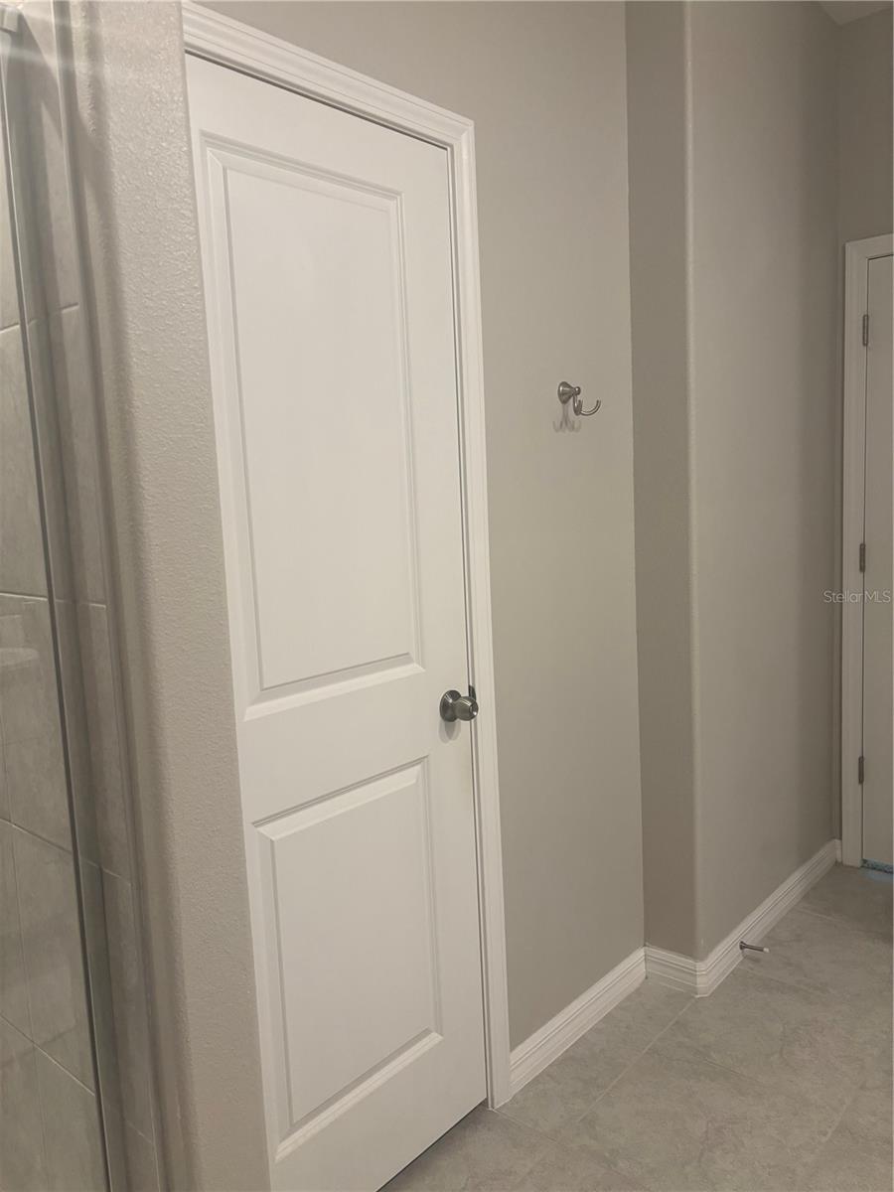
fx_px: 895
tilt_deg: -6.4
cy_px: 596
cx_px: 447
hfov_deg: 53.1
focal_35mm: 26
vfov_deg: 67.3
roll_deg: +1.9
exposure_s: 1/60
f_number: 1.6
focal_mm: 5.96
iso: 125
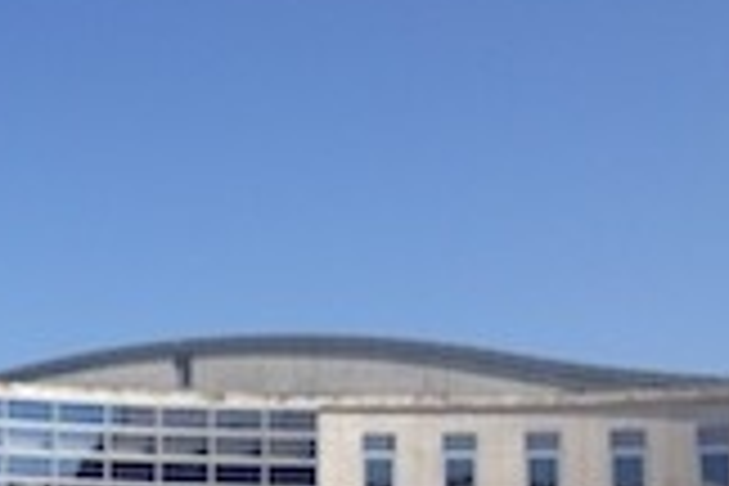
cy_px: 536
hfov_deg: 21.7
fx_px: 1822
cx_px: -27
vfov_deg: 14.8
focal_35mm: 90
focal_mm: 4.28
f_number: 2.4
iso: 50
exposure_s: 1/1534
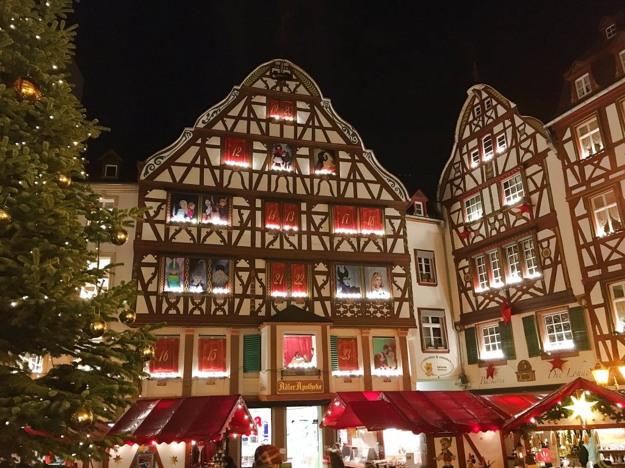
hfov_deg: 61.7
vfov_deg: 48.2
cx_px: 312
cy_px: 234
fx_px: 524
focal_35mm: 29
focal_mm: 4.15
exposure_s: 1/17
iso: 250
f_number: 2.2
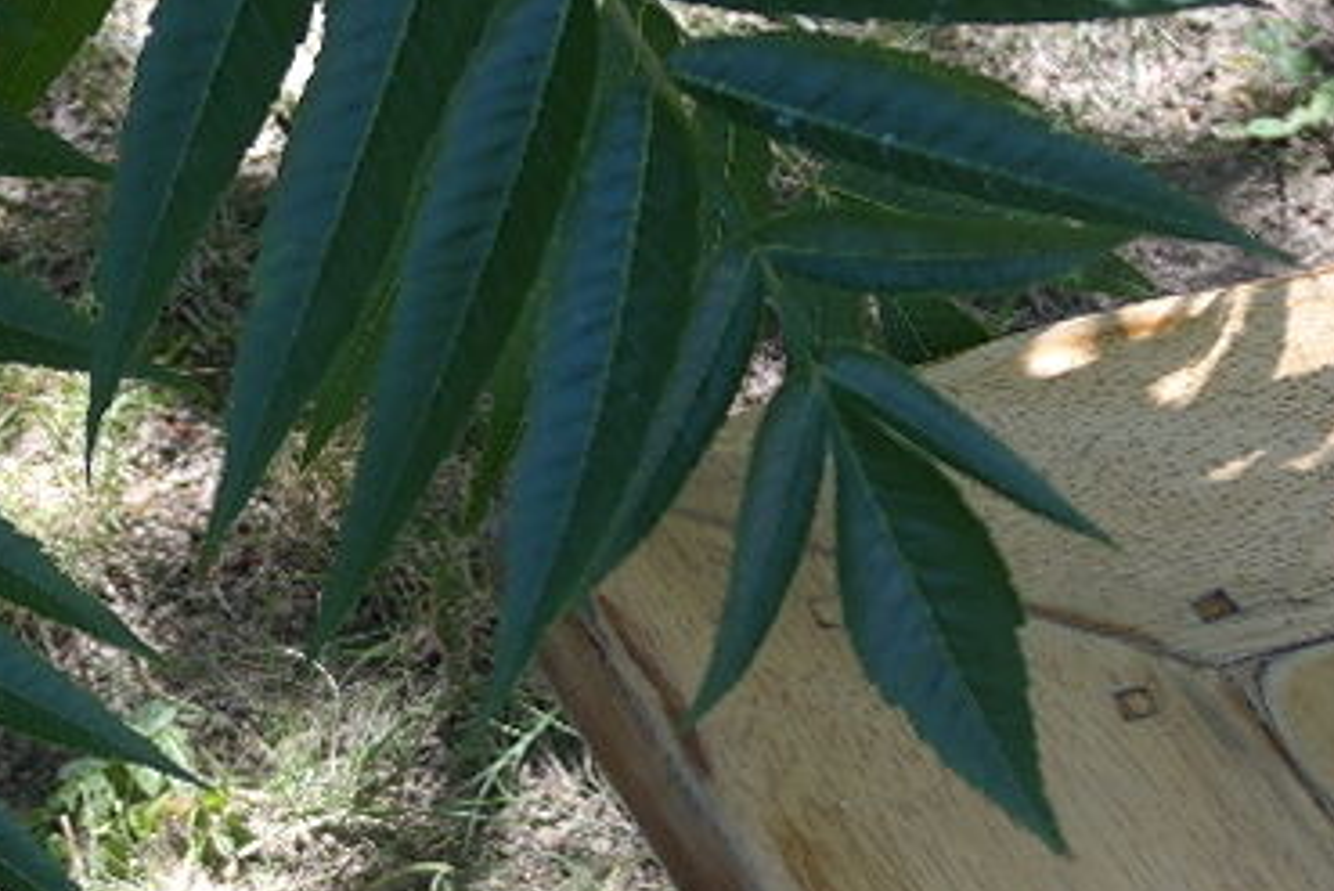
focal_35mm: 140
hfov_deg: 14.6
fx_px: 5190
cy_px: 1836
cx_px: 321
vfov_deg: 9.2
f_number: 3.5
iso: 100
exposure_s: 1/125
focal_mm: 20
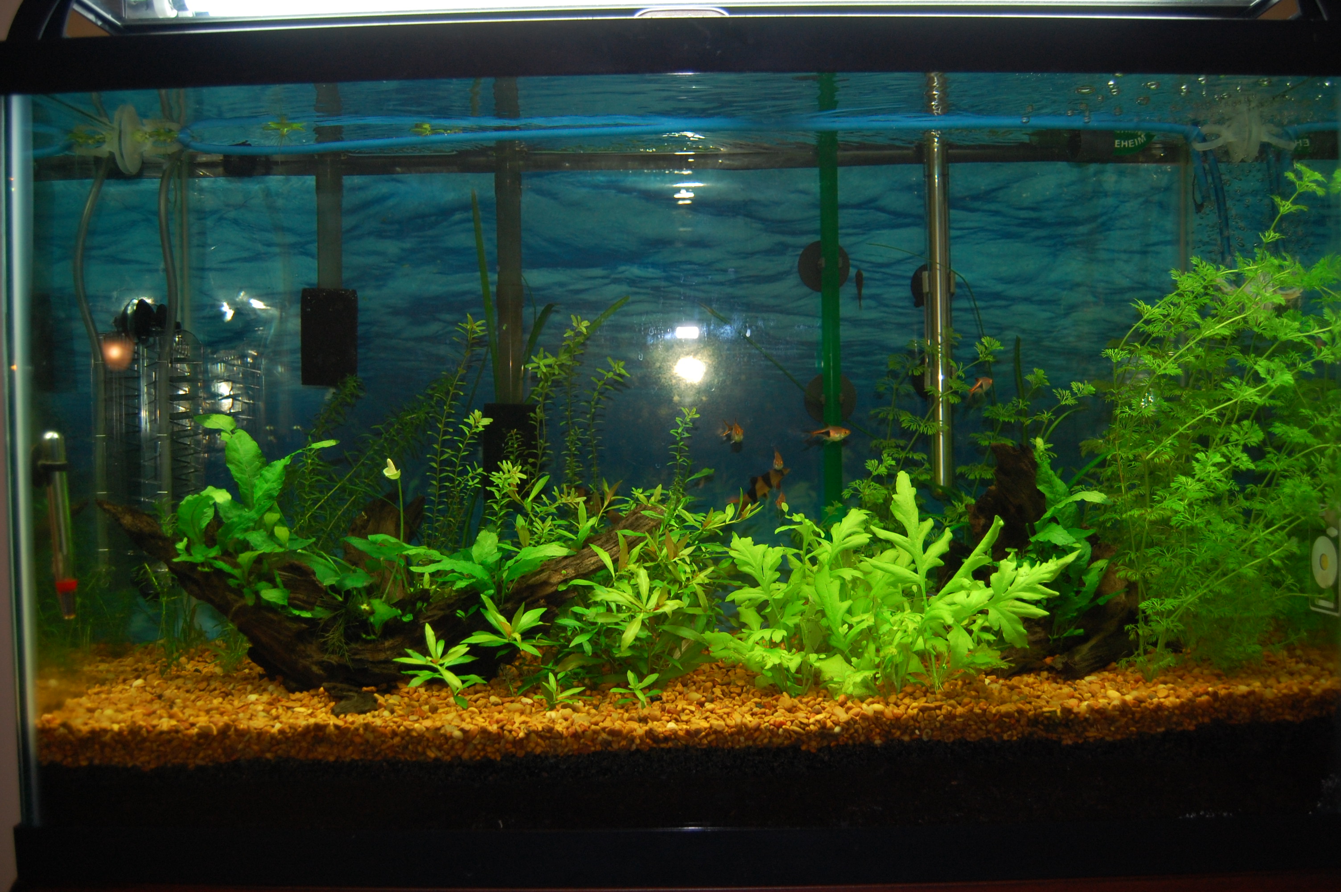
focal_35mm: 28
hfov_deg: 64.6
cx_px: 670
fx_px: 1061
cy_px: 446
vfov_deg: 45.6
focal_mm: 19
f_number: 3.5
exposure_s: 1/60
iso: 400
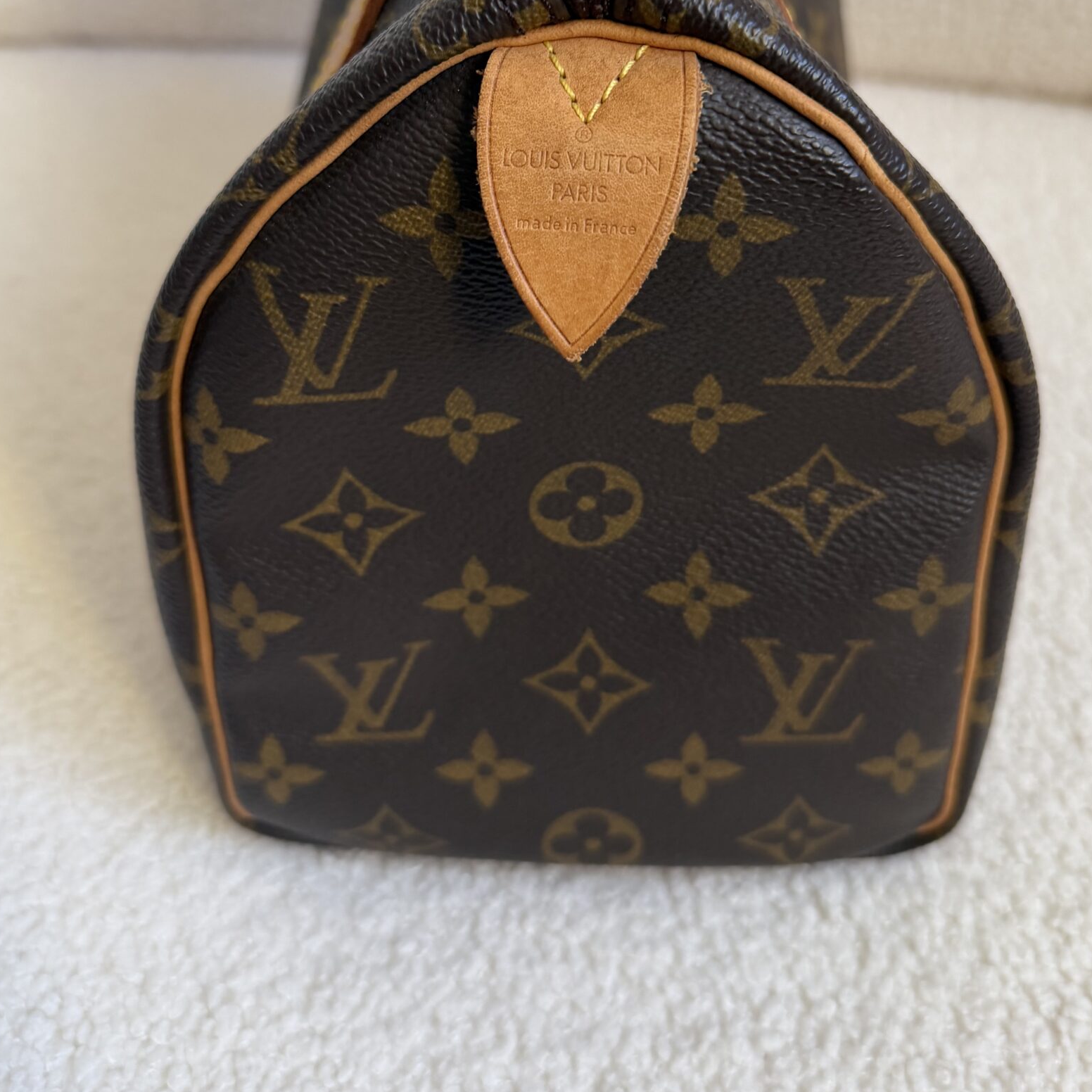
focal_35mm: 35
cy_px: 343
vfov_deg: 46.3
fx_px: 1249
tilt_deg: -37.5
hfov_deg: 47.2
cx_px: 578
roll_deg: -1.7
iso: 160
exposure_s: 1/121
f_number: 1.78
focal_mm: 6.76
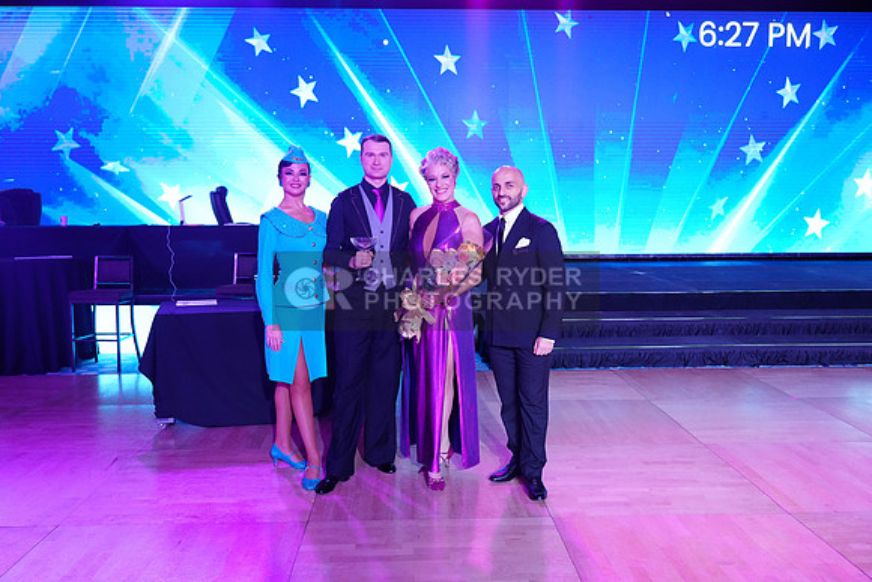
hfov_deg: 58.7
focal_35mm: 32
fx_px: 775
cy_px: 291
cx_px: 436
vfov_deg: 41.1
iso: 3200
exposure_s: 1/500
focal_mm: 32
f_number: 4
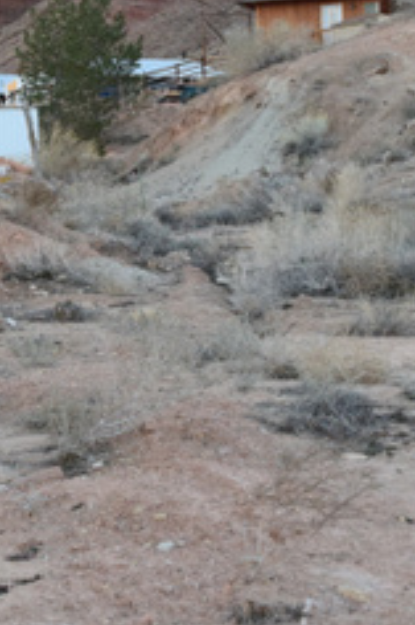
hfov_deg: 12.8
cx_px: 74
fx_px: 1835
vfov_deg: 19.2
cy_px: 218
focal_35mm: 106
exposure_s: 1/60
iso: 1600
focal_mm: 26
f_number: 7.1
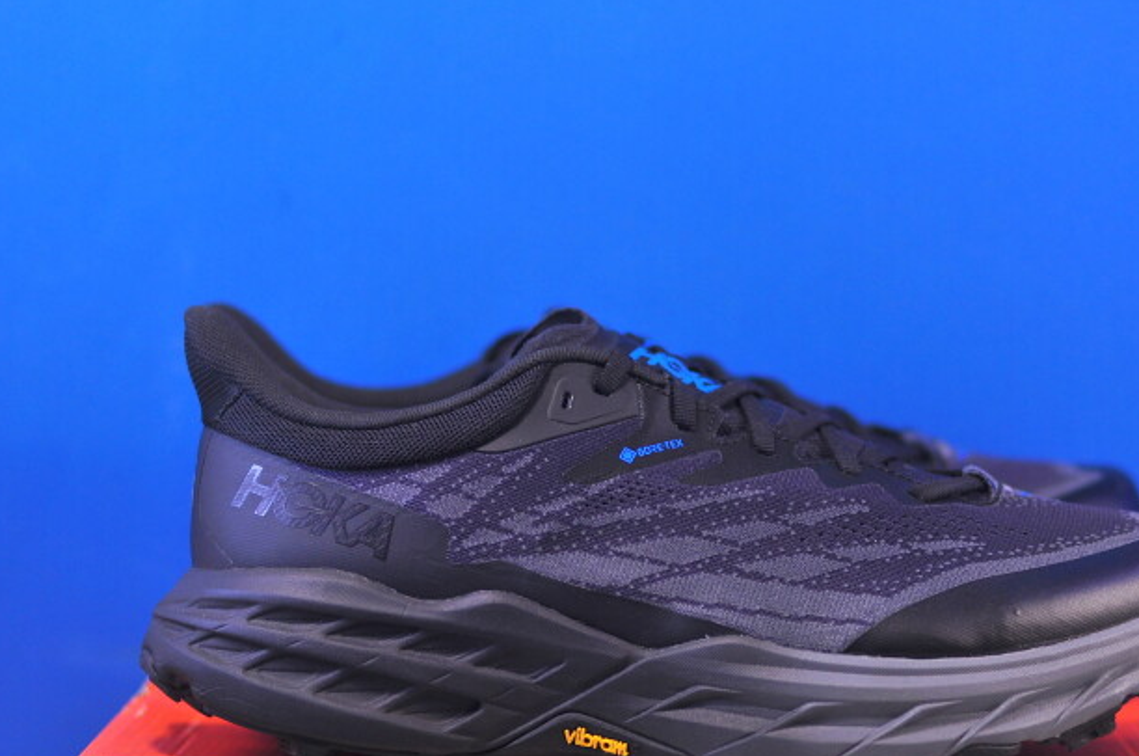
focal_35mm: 98
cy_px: 383
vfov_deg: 13.9
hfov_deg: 20.8
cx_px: 664
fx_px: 3096
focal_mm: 50
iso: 250
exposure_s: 1/320
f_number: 2.2
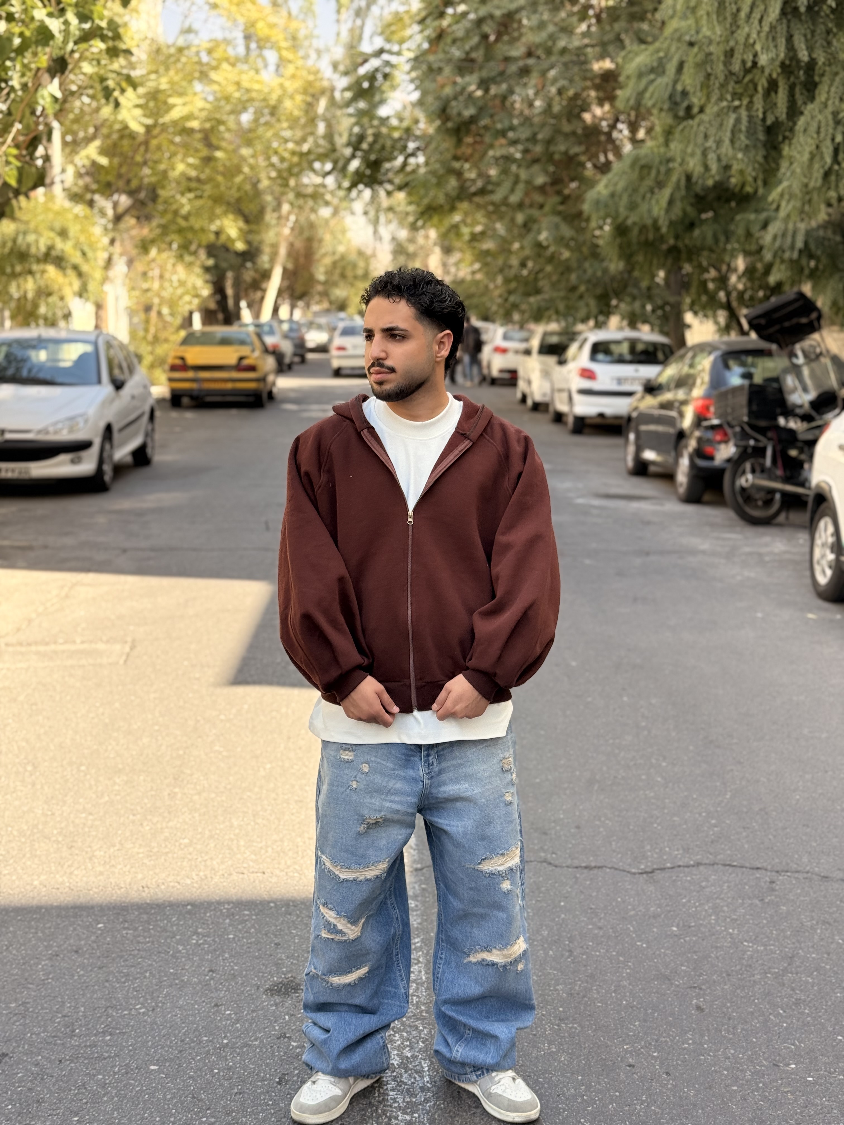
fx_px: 1560
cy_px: 562
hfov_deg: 30.3
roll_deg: -0.8
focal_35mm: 48
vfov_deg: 39.7
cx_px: 422
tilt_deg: -8.1
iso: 64
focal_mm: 6.76
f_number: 1.78
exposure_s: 1/452
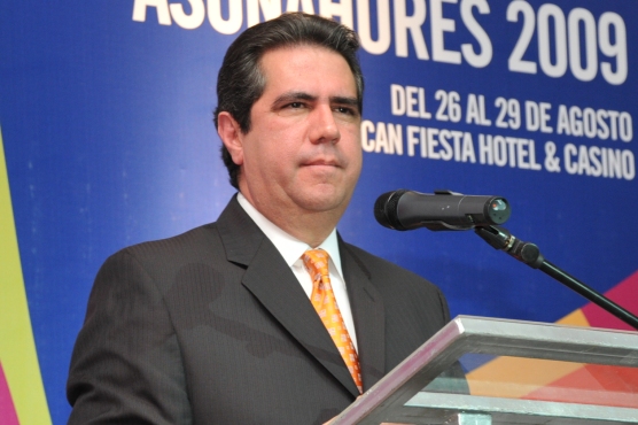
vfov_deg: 12.2
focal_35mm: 112
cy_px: 212
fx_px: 1992
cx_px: 319
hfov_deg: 18.2
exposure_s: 1/100
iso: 500
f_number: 5.3
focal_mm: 75
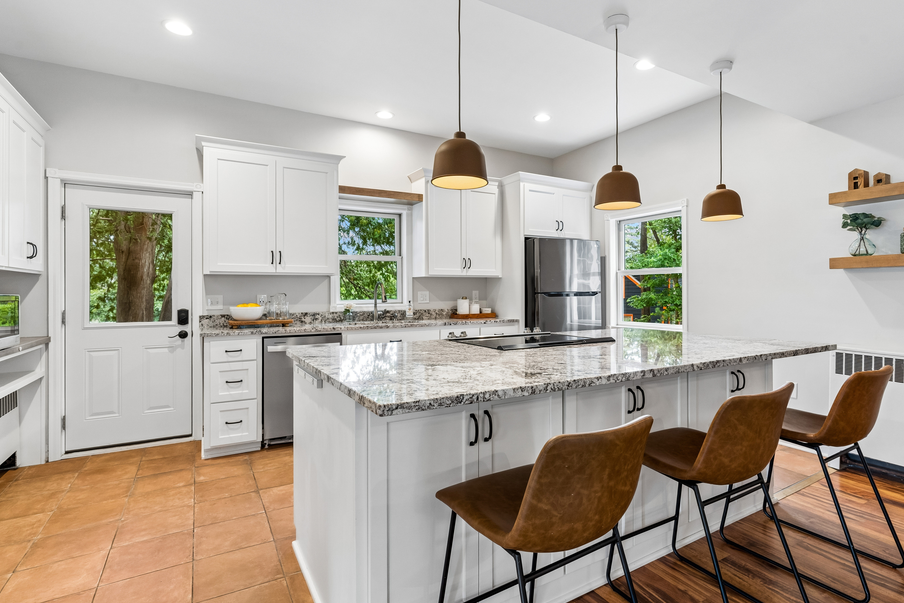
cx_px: 472
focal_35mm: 18
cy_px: 286
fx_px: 452
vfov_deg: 67.3
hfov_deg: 89.9
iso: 400
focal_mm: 17
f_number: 8
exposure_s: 1/5
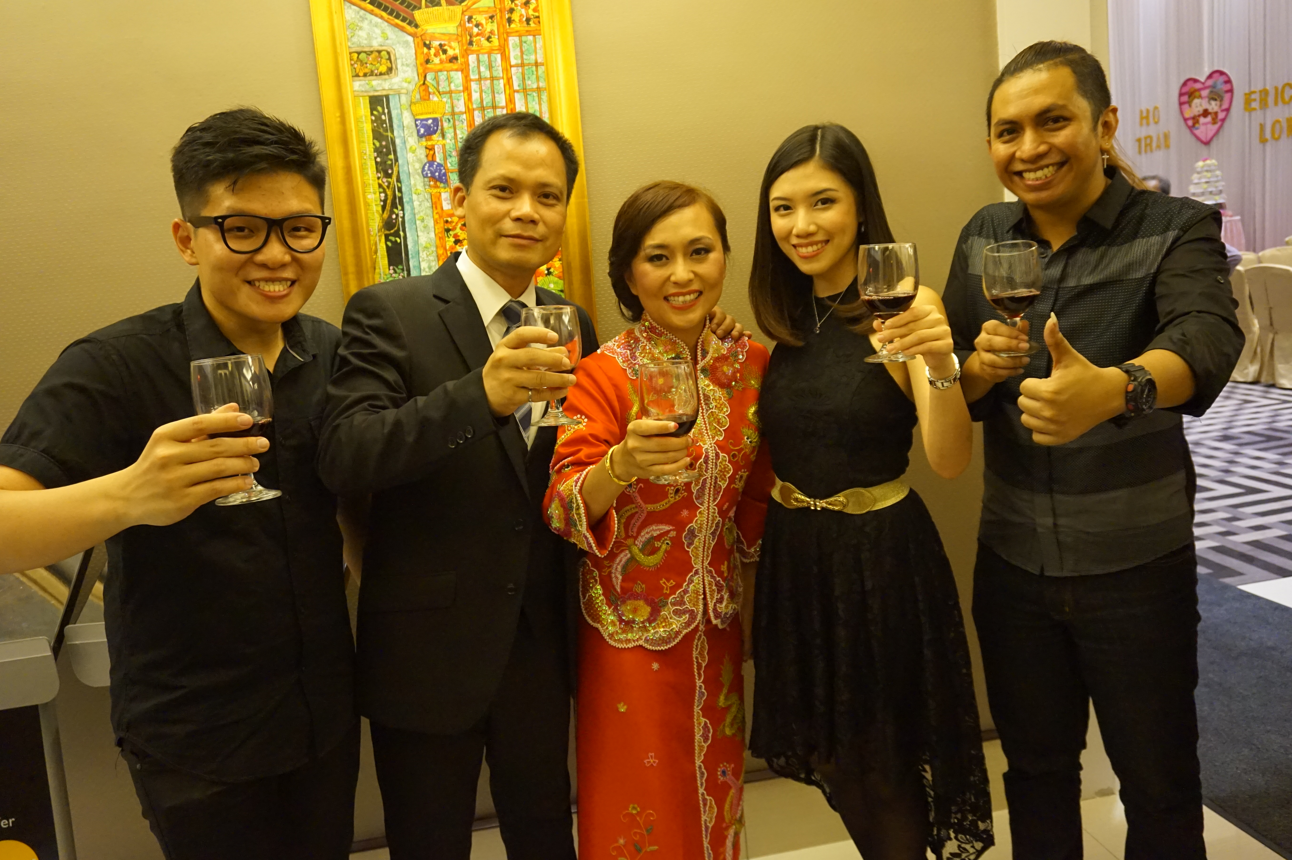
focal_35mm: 28
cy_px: 430
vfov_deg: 45.6
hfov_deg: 64.6
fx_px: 1022
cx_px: 646
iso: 3200
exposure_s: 1/60
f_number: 4
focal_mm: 19
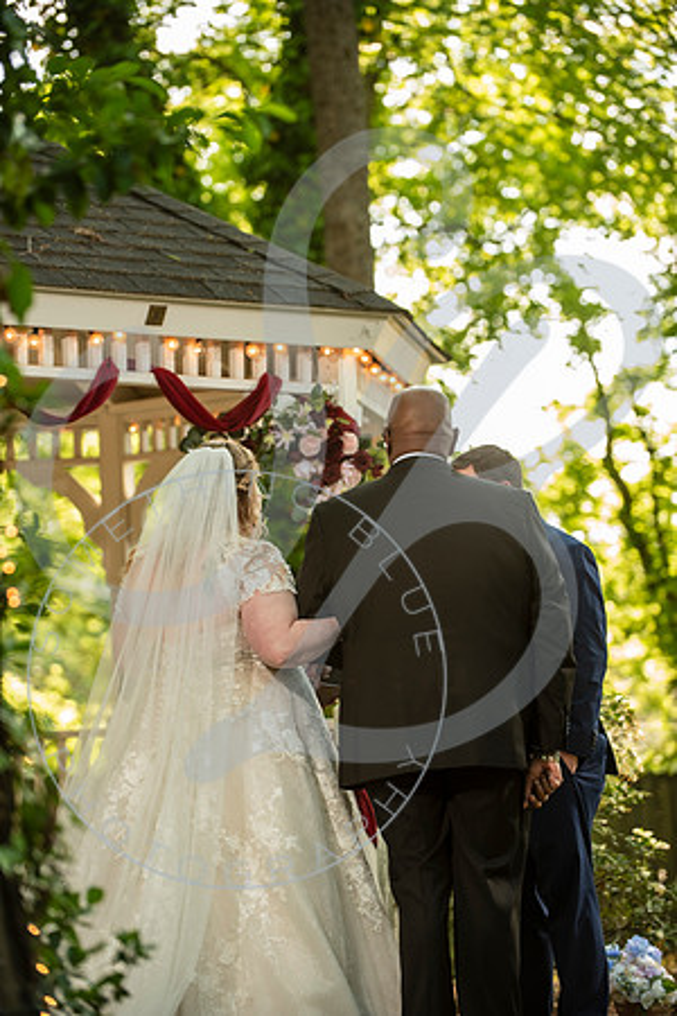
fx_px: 3667
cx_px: 338
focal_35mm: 130
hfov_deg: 10.5
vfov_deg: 15.8
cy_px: 508
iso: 250
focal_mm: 130
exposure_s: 1/200
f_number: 2.8
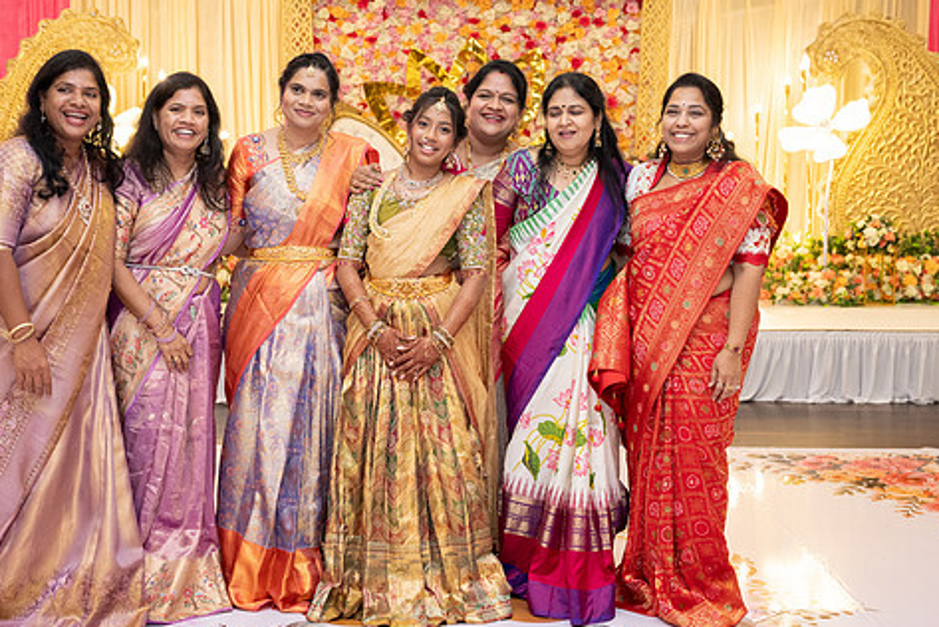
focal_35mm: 52
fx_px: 1357
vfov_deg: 26.0
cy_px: 324
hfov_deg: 38.1
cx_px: 413
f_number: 4
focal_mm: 42
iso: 1250
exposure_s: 1/160
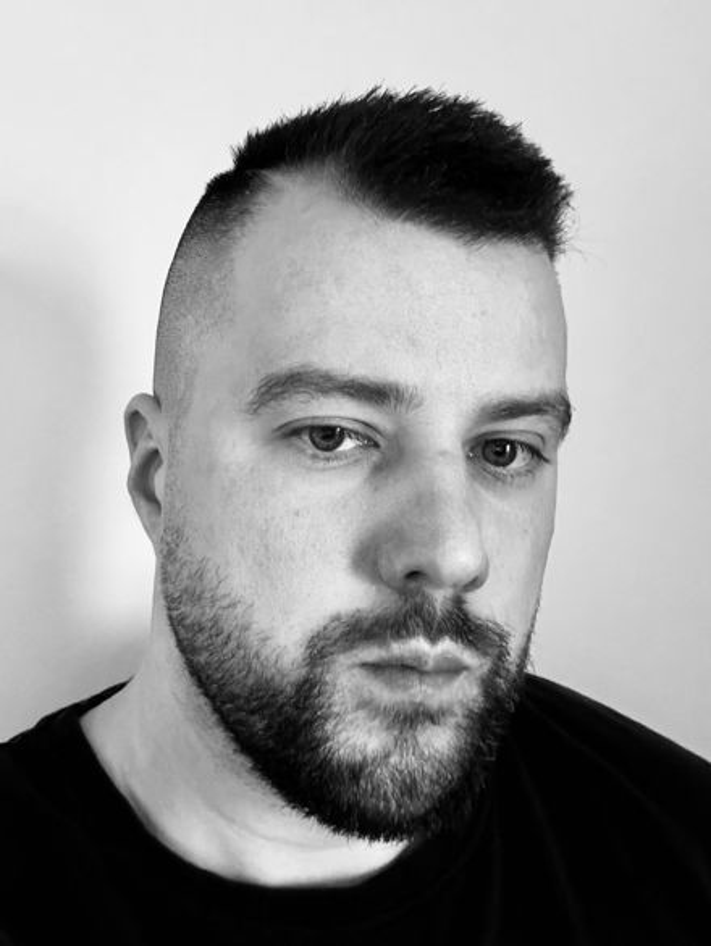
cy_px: 473
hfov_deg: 46.8
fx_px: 821
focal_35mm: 30
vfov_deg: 59.9
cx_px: 356
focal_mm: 2.69
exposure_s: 1/33
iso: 400
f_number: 1.9
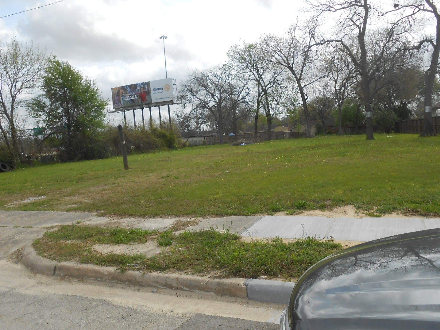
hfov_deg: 61.6
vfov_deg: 48.2
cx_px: 205
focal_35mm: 29
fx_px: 369
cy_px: 157
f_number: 3.5
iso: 80
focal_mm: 4.6
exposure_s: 1/800
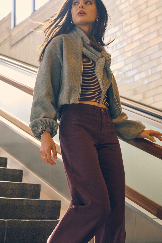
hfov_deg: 24.6
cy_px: 154
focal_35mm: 55
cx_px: 66
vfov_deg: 36.0
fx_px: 371
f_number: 3.2
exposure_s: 1/400
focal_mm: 37
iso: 2500
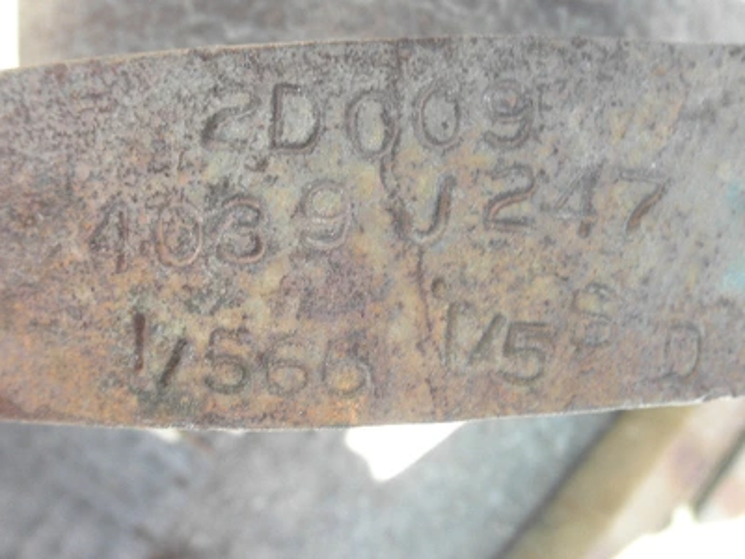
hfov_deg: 63.4
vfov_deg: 49.7
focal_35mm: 28
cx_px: 372
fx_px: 603
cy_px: 280
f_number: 3
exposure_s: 1/30
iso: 64
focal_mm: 5
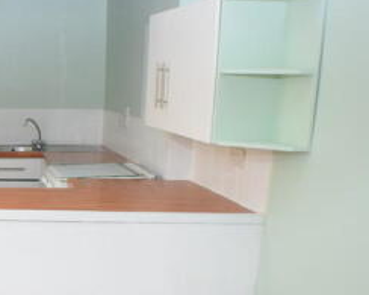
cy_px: 240
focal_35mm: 68
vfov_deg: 22.1
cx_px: -43
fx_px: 742
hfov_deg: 25.7
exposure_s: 1/60
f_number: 4
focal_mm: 18
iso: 800
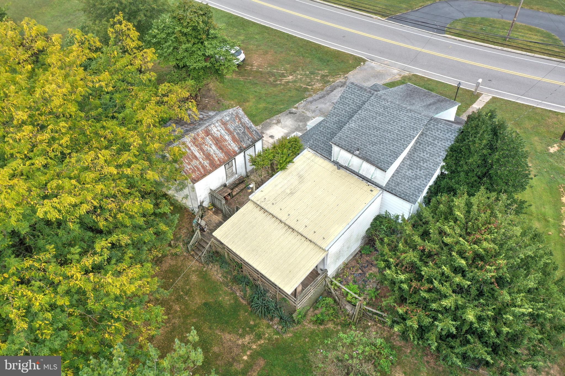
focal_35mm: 28
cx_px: 282
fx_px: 439
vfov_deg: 46.4
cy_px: 188
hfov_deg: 65.5
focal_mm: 10.3
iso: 100
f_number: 4.5
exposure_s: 1/120
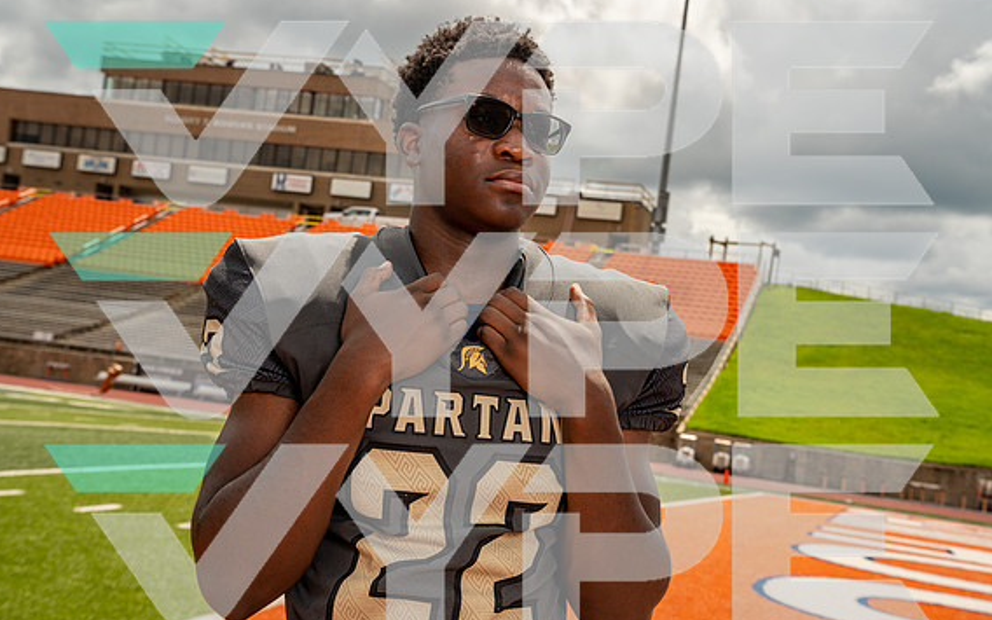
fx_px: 1379
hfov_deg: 39.6
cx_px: 494
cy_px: 326
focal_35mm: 51
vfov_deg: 25.3
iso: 100
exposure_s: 1/320
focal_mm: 49
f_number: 8
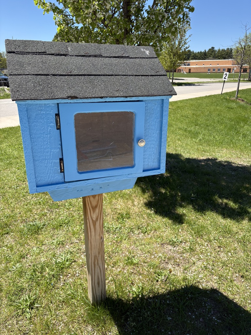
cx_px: 126
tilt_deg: -20.7
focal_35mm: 26
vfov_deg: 67.3
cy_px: 168
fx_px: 251
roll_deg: +1.2
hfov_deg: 53.1
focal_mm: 5.96
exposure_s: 1/2208
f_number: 1.6
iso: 50
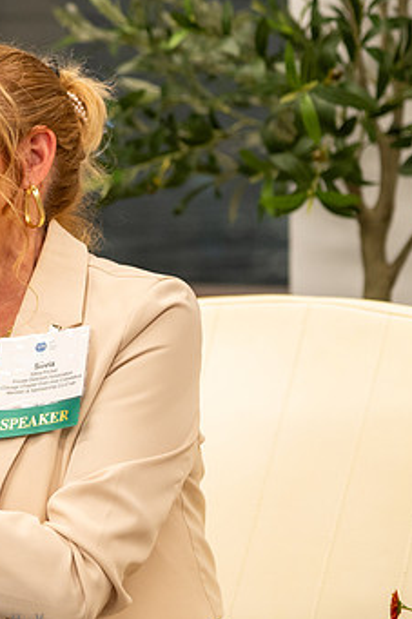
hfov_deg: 6.7
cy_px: 298
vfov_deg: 10.1
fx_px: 3505
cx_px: 107
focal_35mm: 204
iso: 1600
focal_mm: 120
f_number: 4
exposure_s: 1/100
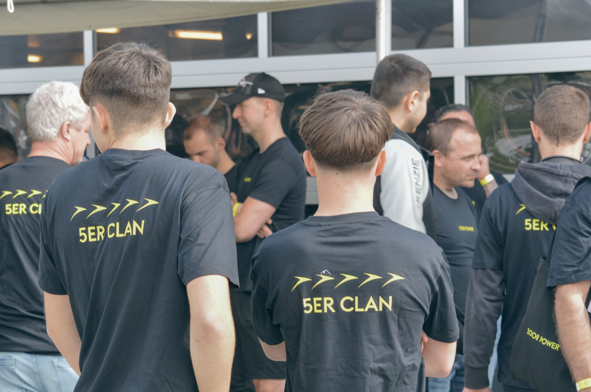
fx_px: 2083
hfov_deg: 16.1
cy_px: 211
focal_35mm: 127
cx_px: 273
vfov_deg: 10.8
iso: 100
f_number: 6.3
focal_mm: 72
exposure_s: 1/50
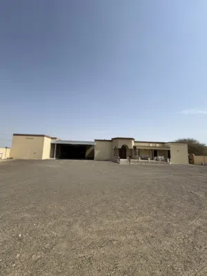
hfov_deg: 85.7
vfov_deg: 102.1
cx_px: 104
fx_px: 112
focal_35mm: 14
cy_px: 138
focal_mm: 2.22
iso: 50
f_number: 2.2
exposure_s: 1/3546
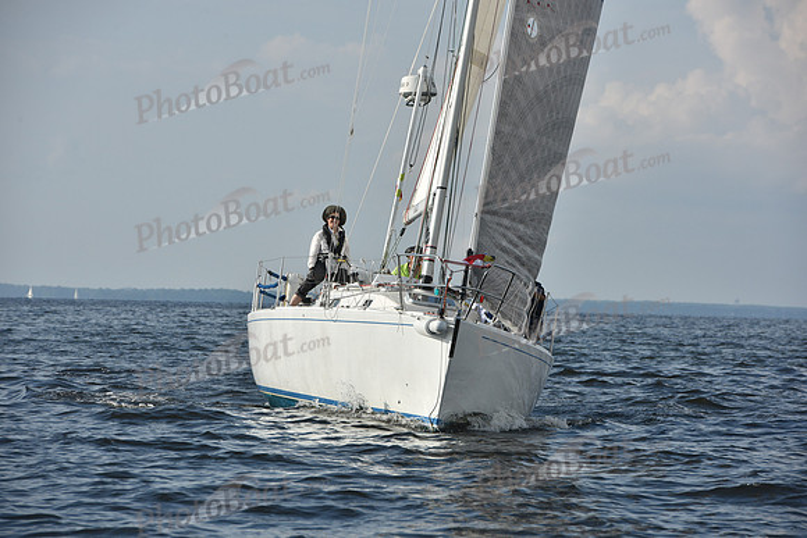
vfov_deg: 6.9
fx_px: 4484
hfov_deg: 10.3
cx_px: 404
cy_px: 269
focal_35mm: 200
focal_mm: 200
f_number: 9
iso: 250
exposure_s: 1/1250
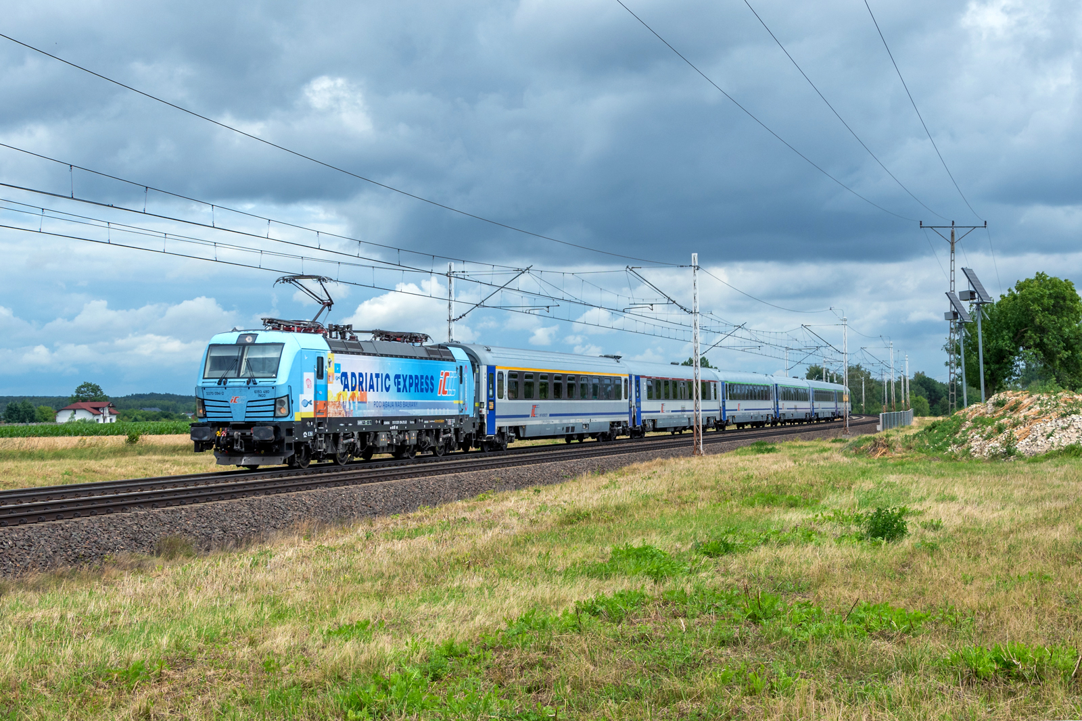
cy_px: 360
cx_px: 541
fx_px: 1443
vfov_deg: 28.1
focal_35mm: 48
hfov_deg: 41.1
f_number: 9
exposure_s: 1/800
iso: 125
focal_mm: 32
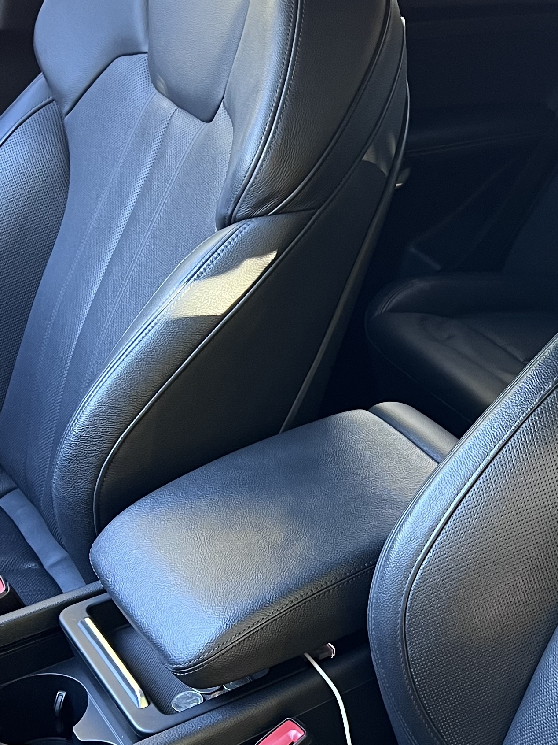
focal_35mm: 62
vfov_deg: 31.0
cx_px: 507
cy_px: 487
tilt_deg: -31.8
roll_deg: +0.4
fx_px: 1333
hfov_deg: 23.0
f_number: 1.5
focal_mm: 5.7
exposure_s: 1/60
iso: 400
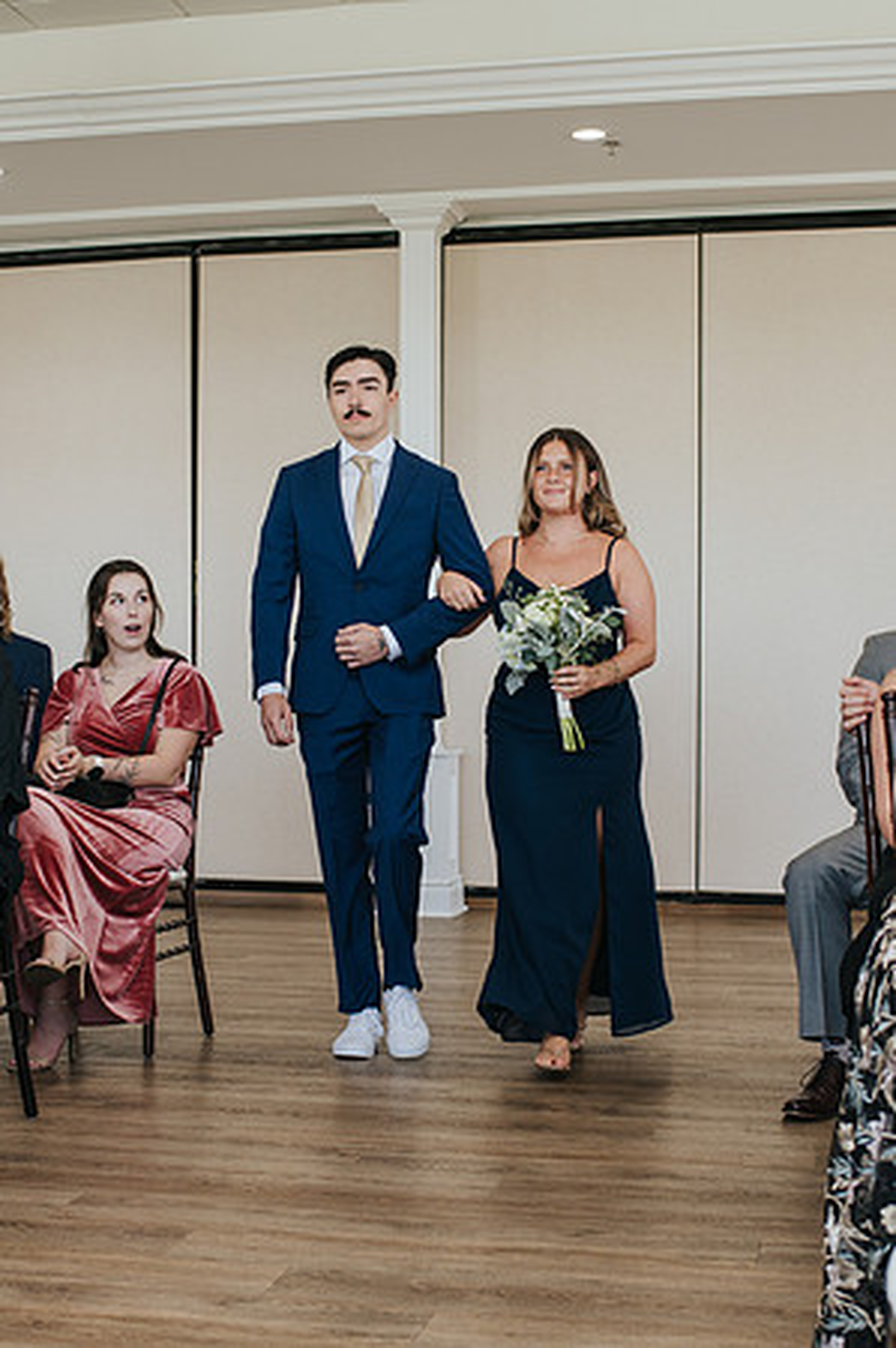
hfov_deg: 23.8
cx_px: 361
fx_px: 2119
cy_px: 703
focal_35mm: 57
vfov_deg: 35.3
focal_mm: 35
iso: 800
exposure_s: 1/200
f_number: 3.5
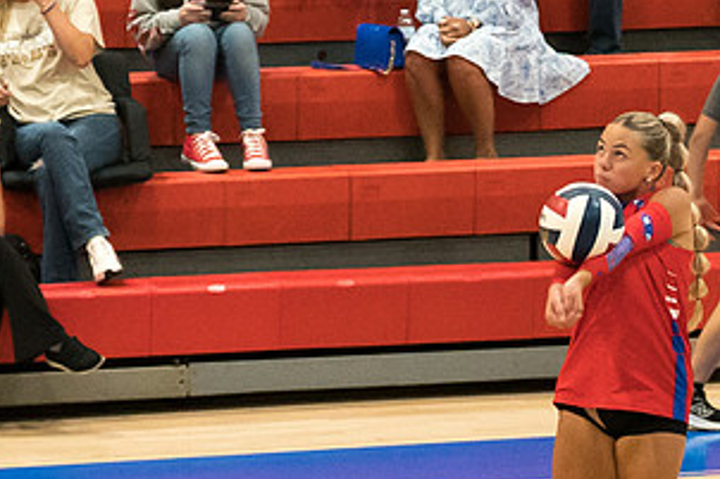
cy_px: 502
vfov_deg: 3.8
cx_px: 636
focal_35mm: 362
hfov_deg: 5.7
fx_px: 7236
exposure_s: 1/1000
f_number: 2.8
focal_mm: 70
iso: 4000
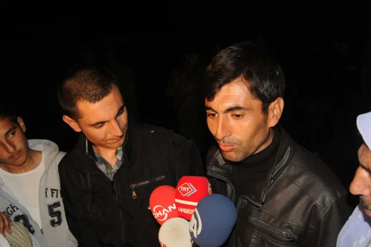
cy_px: 124
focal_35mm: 36
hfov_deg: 53.2
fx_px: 371
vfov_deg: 36.8
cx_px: 186
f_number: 5
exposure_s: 1/60
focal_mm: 24
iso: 800
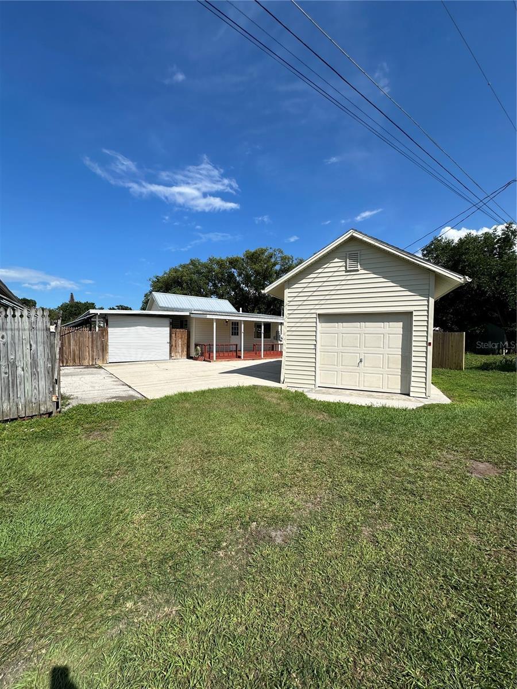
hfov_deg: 85.7
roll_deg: -1.7
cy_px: 344
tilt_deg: +0.1
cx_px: 258
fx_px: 279
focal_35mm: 14
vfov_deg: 102.1
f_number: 2.2
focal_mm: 2.22
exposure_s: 1/3040
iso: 50
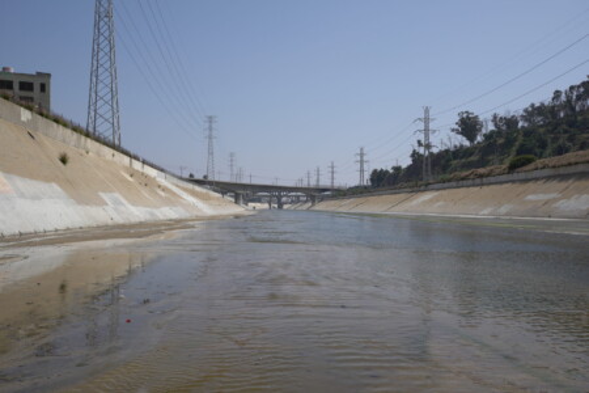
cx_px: 294
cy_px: 196
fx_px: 589
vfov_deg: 36.9
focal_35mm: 36
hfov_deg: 53.1
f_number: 8
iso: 100
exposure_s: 1/640
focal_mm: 24
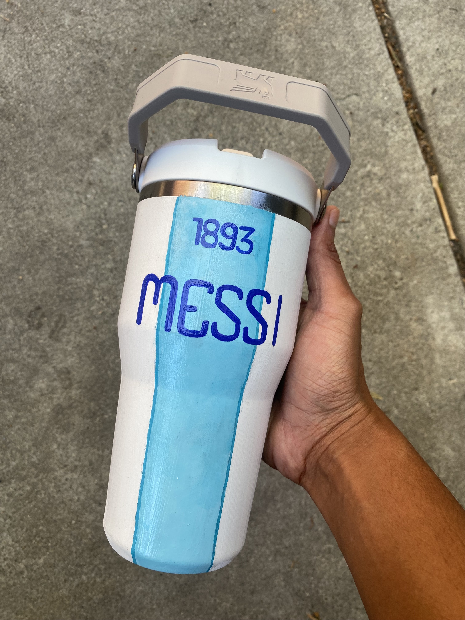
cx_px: 232
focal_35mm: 26
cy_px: 310
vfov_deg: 67.3
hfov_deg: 53.1
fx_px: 466
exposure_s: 1/122
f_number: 1.8
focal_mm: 4.25
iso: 50
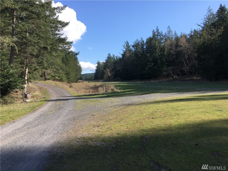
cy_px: 86
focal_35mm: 29
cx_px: 114
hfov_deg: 61.7
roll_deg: +1.8
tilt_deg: -1.8
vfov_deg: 48.2
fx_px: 191
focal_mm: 4.15
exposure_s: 1/1282
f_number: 2.2
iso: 32
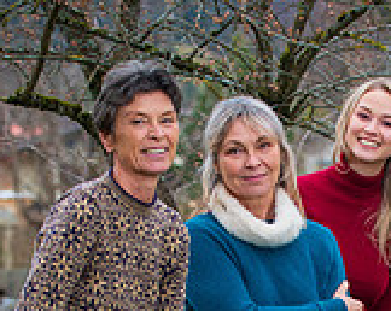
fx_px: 3500
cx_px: 340
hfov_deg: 6.4
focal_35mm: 303
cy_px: 438
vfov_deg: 5.1
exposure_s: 1/200
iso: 800
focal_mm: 90
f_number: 5
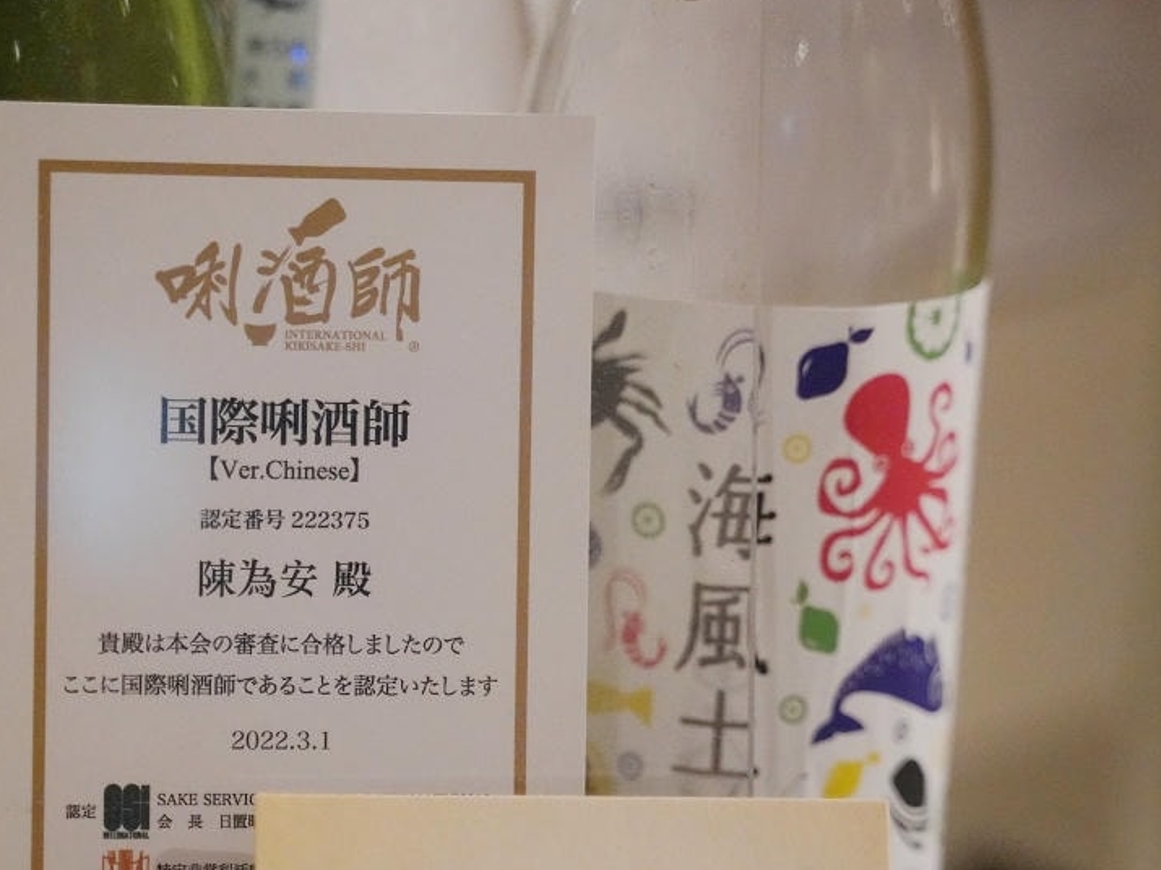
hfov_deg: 16.2
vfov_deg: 12.2
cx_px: 331
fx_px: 4058
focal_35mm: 121
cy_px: 560
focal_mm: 75
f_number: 2.8
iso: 8000
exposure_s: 1/160
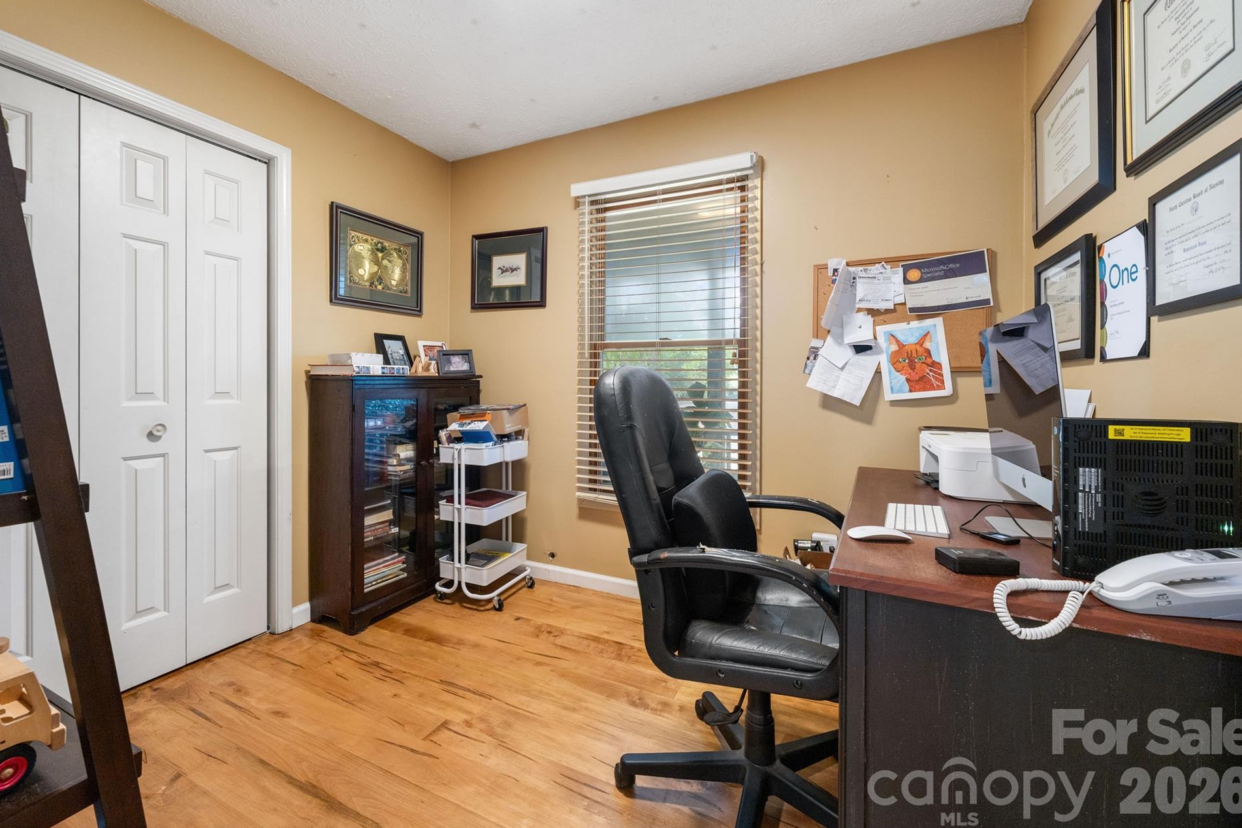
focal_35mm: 14
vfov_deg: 81.1
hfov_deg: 104.2
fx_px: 483
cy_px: 391
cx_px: 592
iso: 320
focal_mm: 13
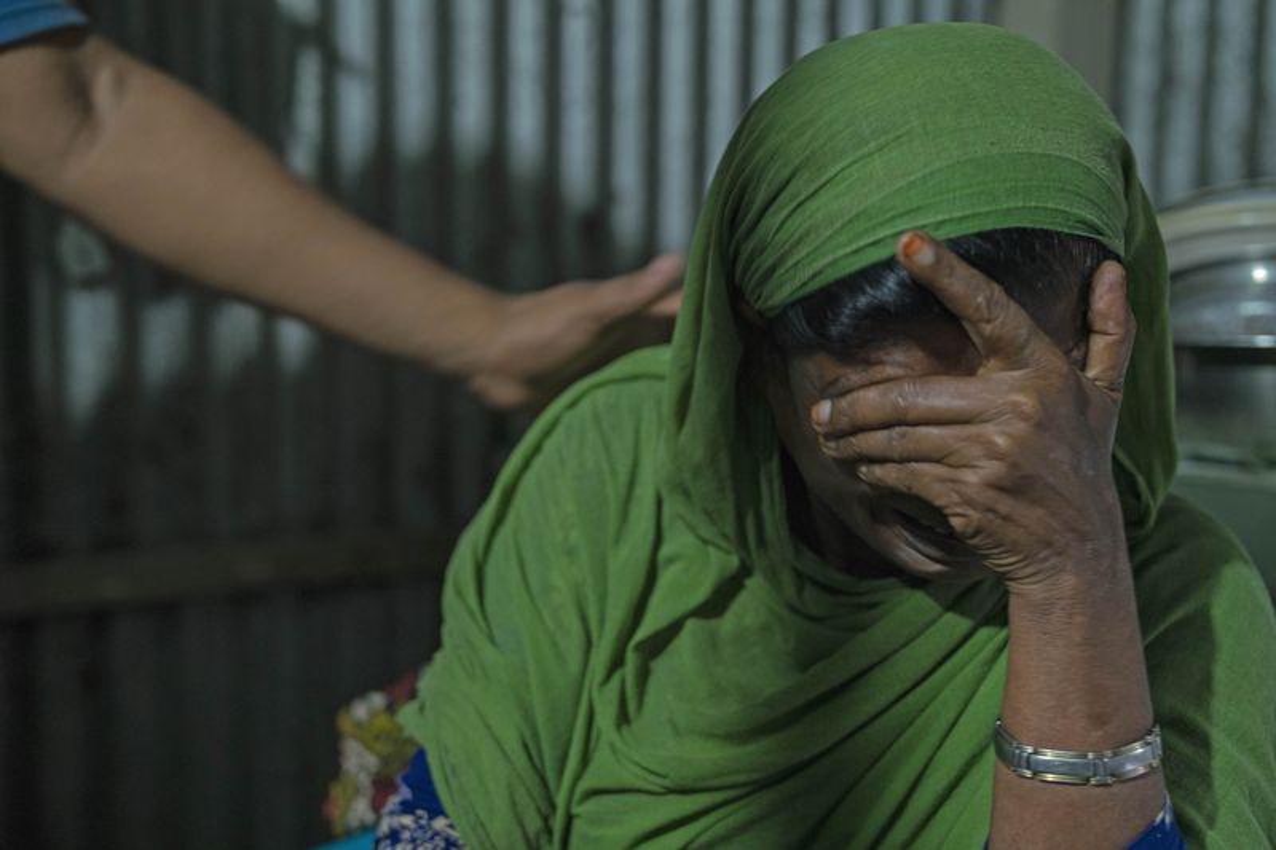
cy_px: 425
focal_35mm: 43
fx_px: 1524
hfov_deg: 45.4
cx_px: 638
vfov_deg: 31.2
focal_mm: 43
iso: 3200
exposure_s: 1/20
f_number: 2.8
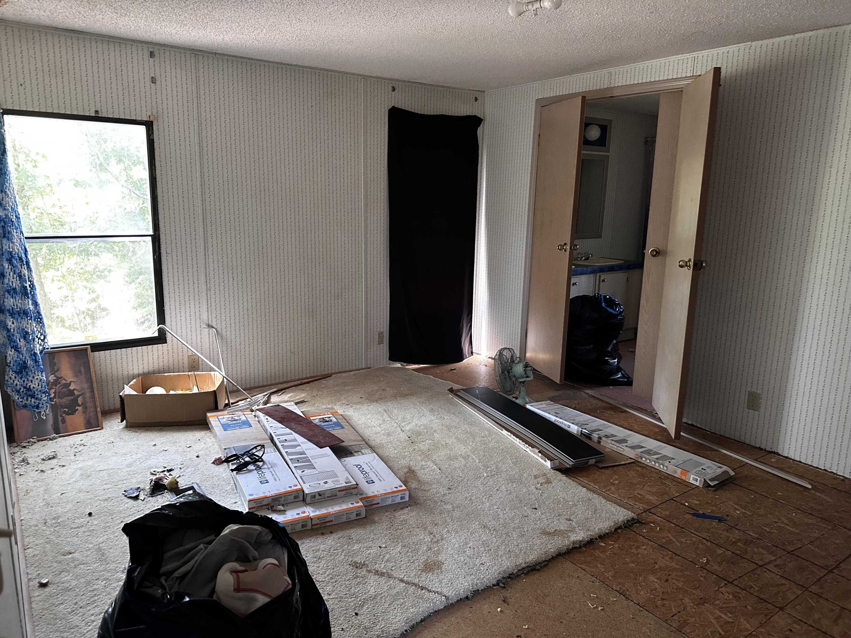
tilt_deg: -10.9
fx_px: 590
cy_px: 319
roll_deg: -1.7
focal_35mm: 24
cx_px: 426
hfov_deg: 71.6
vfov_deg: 56.8
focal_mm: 6.86
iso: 640
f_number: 1.78
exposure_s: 1/60
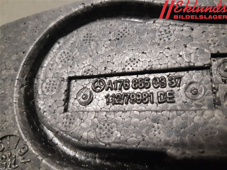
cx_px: 114
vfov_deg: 53.1
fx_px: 170
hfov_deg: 67.3
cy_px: 85
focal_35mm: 26
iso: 250
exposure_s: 1/50
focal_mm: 3.93
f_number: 1.7
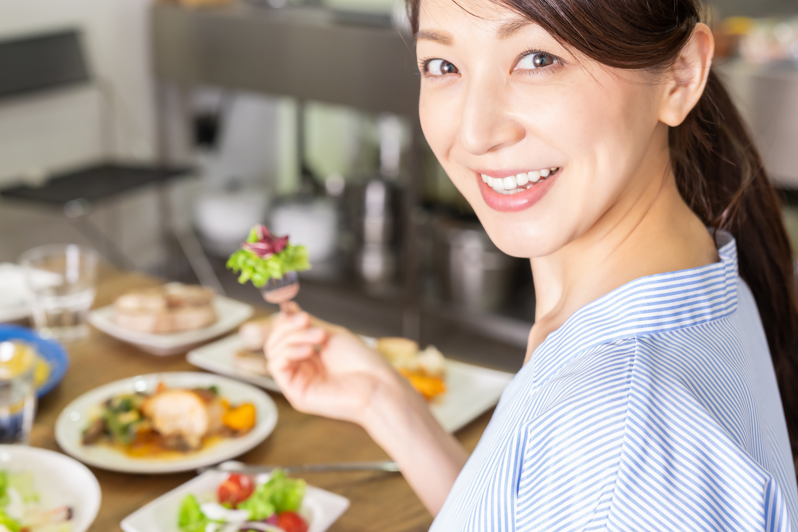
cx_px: 347
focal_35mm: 58
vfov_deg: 23.4
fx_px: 1285
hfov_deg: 34.4
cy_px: 224
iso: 1000
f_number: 3.5
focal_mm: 49
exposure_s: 1/125
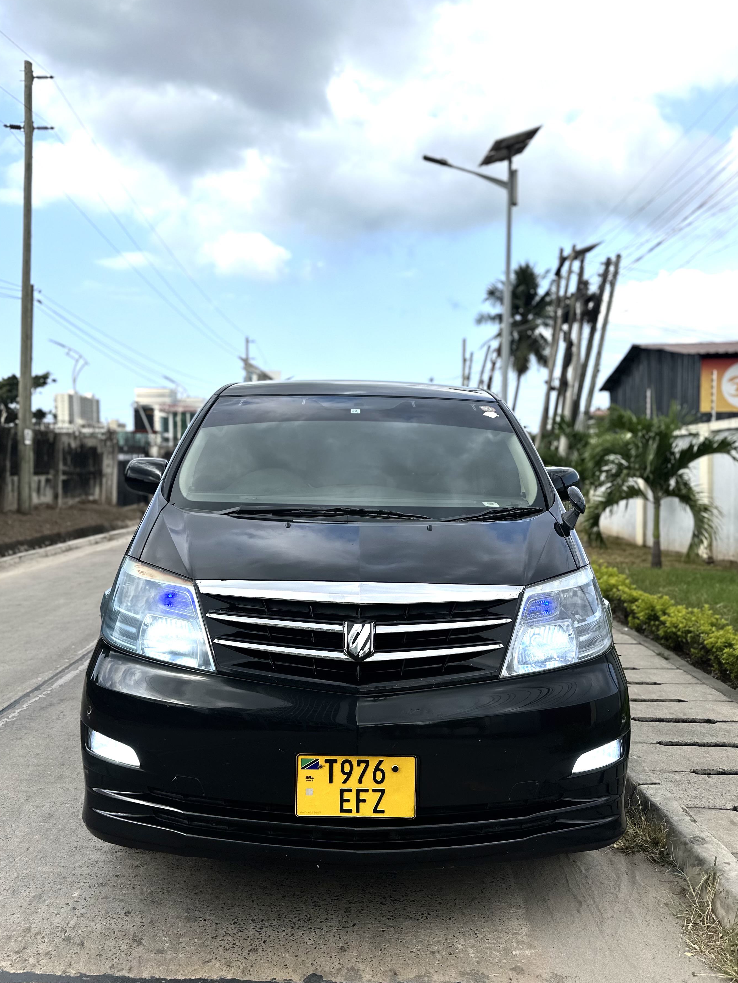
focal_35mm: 27
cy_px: 501
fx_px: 768
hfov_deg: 51.3
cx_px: 355
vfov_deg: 65.3
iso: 80
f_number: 1.78
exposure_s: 1/2660
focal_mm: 6.86
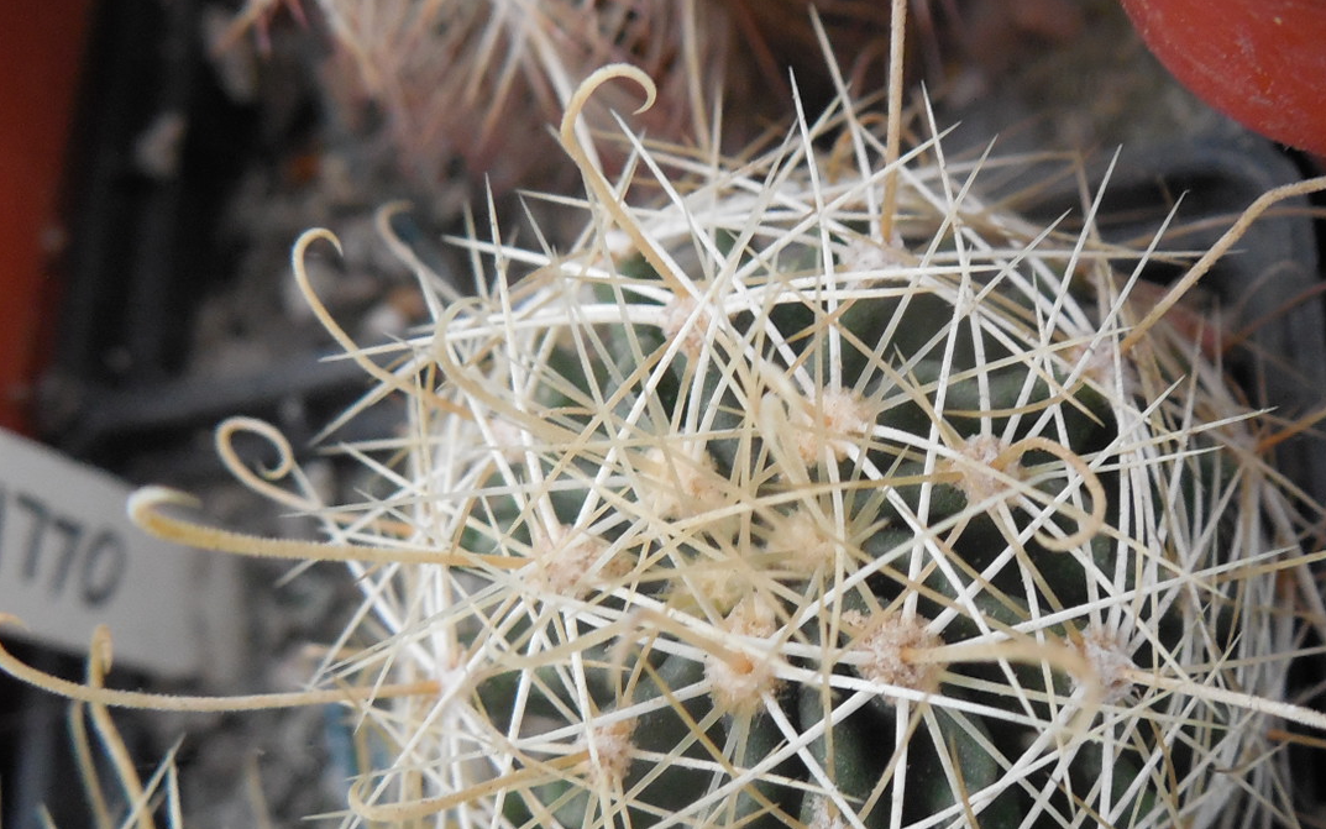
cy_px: 469
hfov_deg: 40.9
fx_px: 1771
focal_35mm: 49
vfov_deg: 26.3
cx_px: 779
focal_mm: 5.6
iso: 400
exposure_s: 1/30
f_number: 3.6
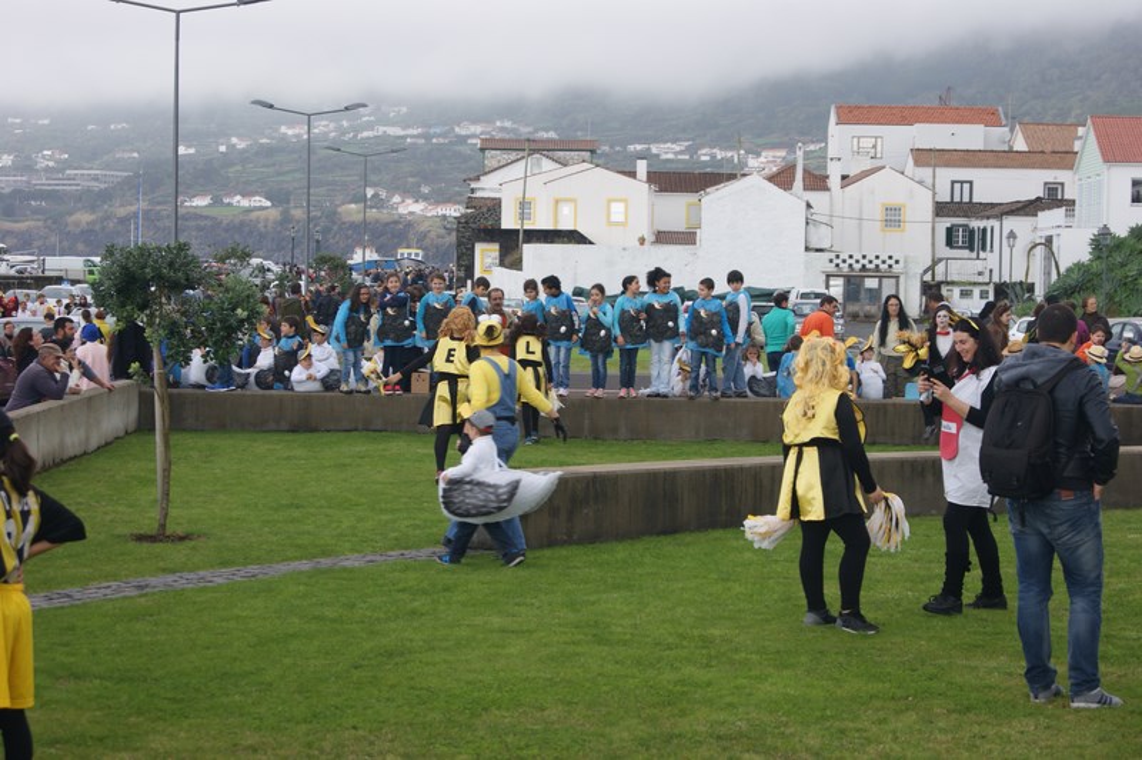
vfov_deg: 16.5
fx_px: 2615
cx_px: 571
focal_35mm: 82
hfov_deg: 24.6
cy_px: 380
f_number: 6.3
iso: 100
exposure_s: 1/100
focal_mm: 55
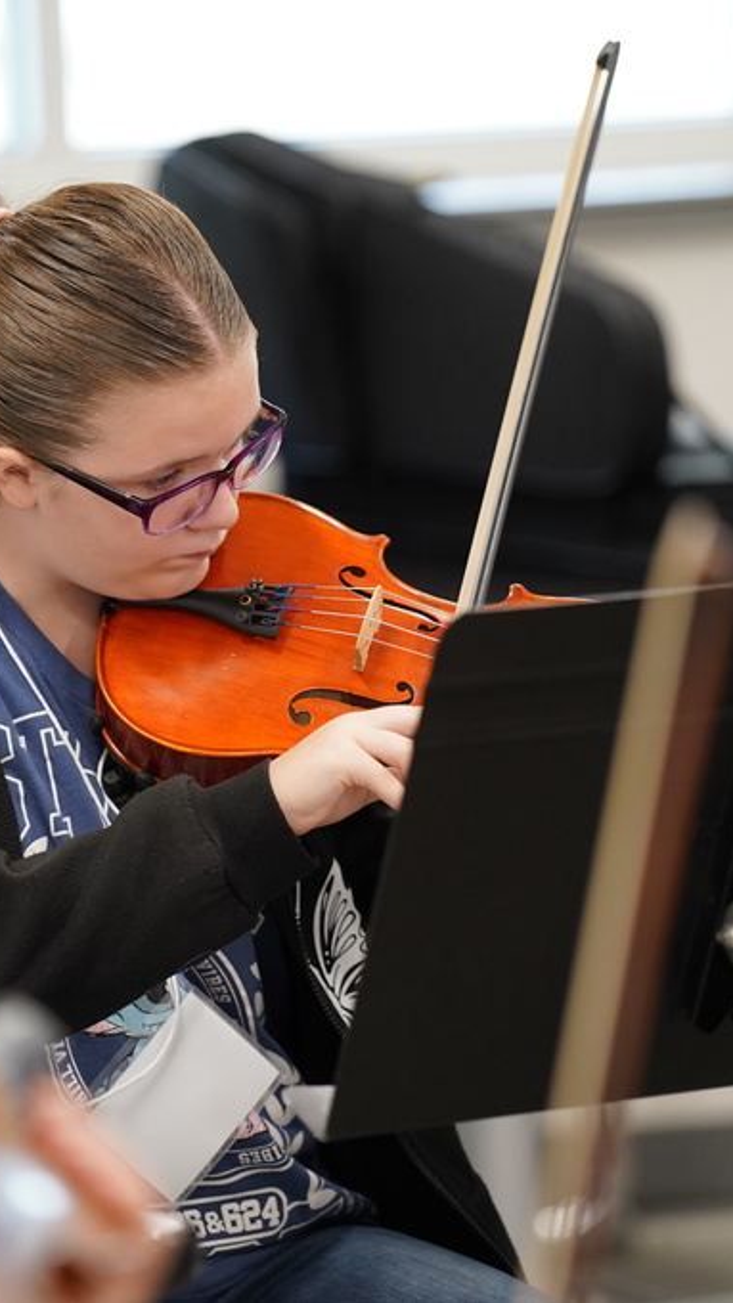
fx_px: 9261
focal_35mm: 268
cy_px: 652
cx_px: 371
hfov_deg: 4.5
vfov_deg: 8.0
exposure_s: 1/200
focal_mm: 170
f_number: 2.8
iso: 2000
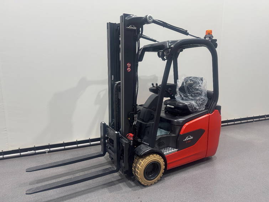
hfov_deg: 71.6
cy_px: 101
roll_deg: +1.0
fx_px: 186
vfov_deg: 56.8
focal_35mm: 24
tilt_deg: -6.9
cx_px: 134
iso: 200
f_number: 1.78
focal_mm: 6.76
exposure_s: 1/121
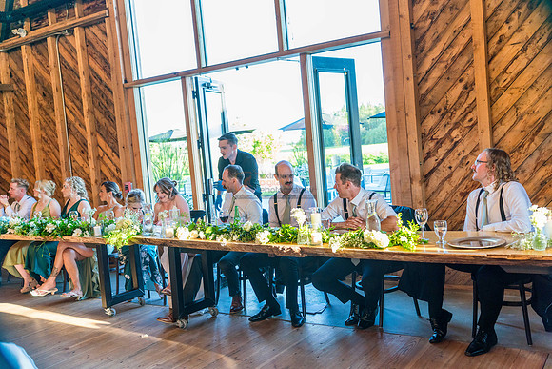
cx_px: 276
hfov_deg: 54.4
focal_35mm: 35
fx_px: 537
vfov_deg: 37.9
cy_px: 184
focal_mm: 35
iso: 1000
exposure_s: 1/320
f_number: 2.8
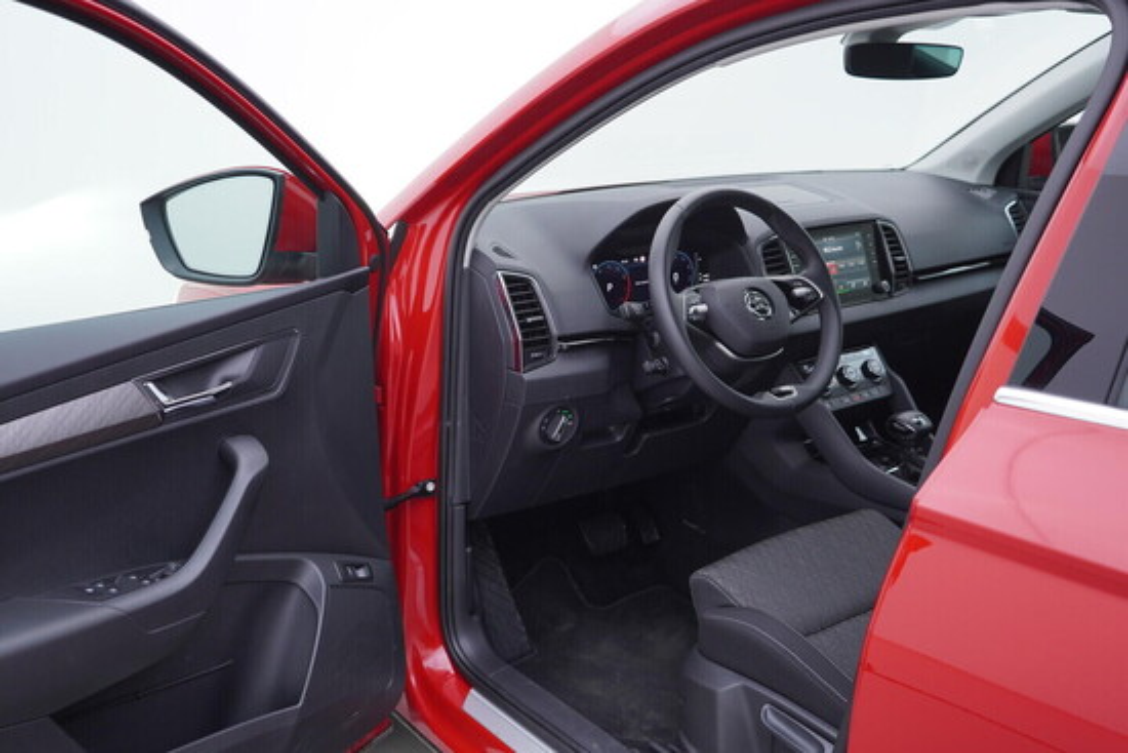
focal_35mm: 36
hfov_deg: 53.1
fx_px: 1128
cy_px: 376
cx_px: 564
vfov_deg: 36.9
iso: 125
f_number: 3.2
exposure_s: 1/50
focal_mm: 24
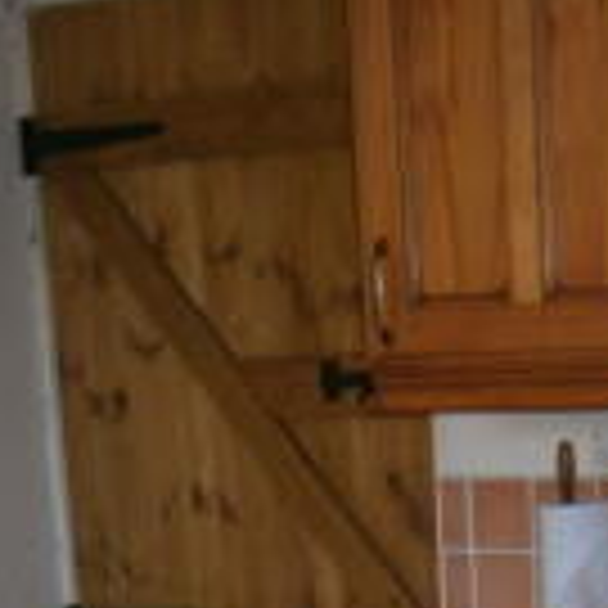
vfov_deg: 16.4
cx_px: 403
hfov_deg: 17.5
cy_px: 831
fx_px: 1967
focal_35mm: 99
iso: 125
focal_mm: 4.7
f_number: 2.8
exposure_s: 1/30
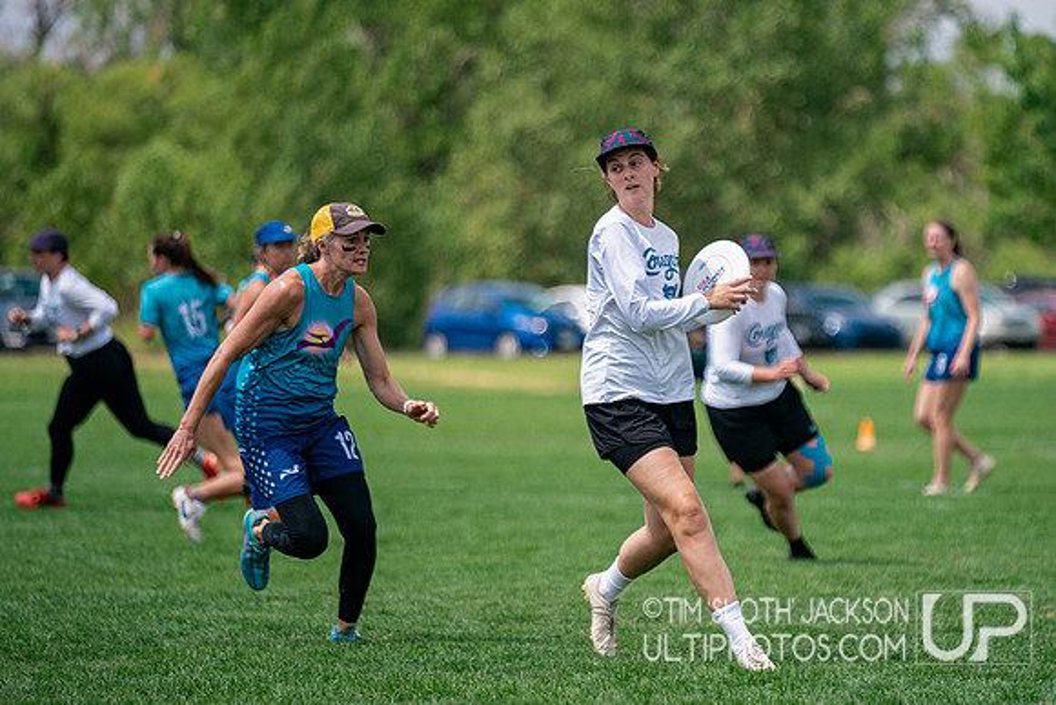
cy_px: 306
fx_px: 7425
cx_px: 662
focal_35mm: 253
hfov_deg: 8.1
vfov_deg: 5.4
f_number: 2.8
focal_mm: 200
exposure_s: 1/16000
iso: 640
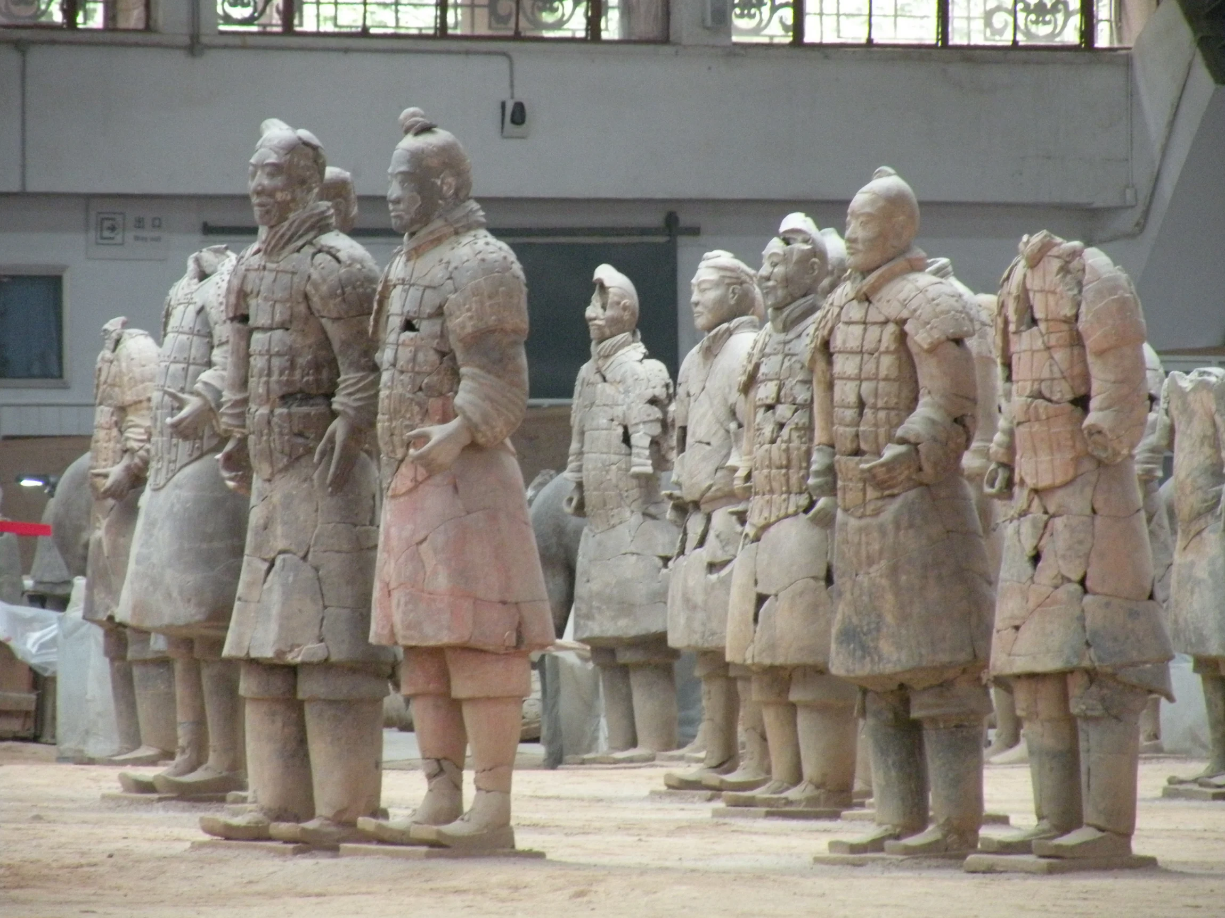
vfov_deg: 4.8
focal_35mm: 311
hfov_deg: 6.4
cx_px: 612
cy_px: 459
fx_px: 11006
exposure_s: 1/25
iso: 400
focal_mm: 55
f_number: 4.5
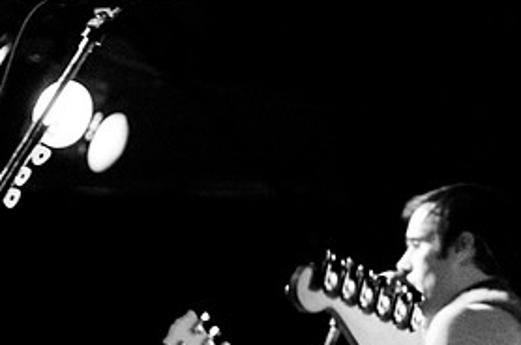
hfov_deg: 12.6
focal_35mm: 163
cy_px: 239
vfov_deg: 8.4
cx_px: 386
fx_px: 2354
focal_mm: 52
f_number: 2.8
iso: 1250
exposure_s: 1/40
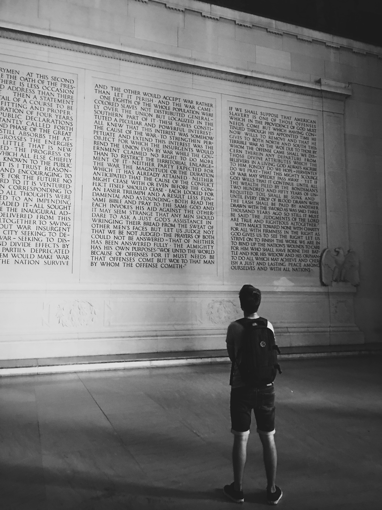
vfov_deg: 61.7
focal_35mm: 29
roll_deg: +0.8
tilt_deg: +7.2
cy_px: 255
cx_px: 191
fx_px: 427
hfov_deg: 48.2
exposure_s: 1/4
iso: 125
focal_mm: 4.15
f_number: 2.2
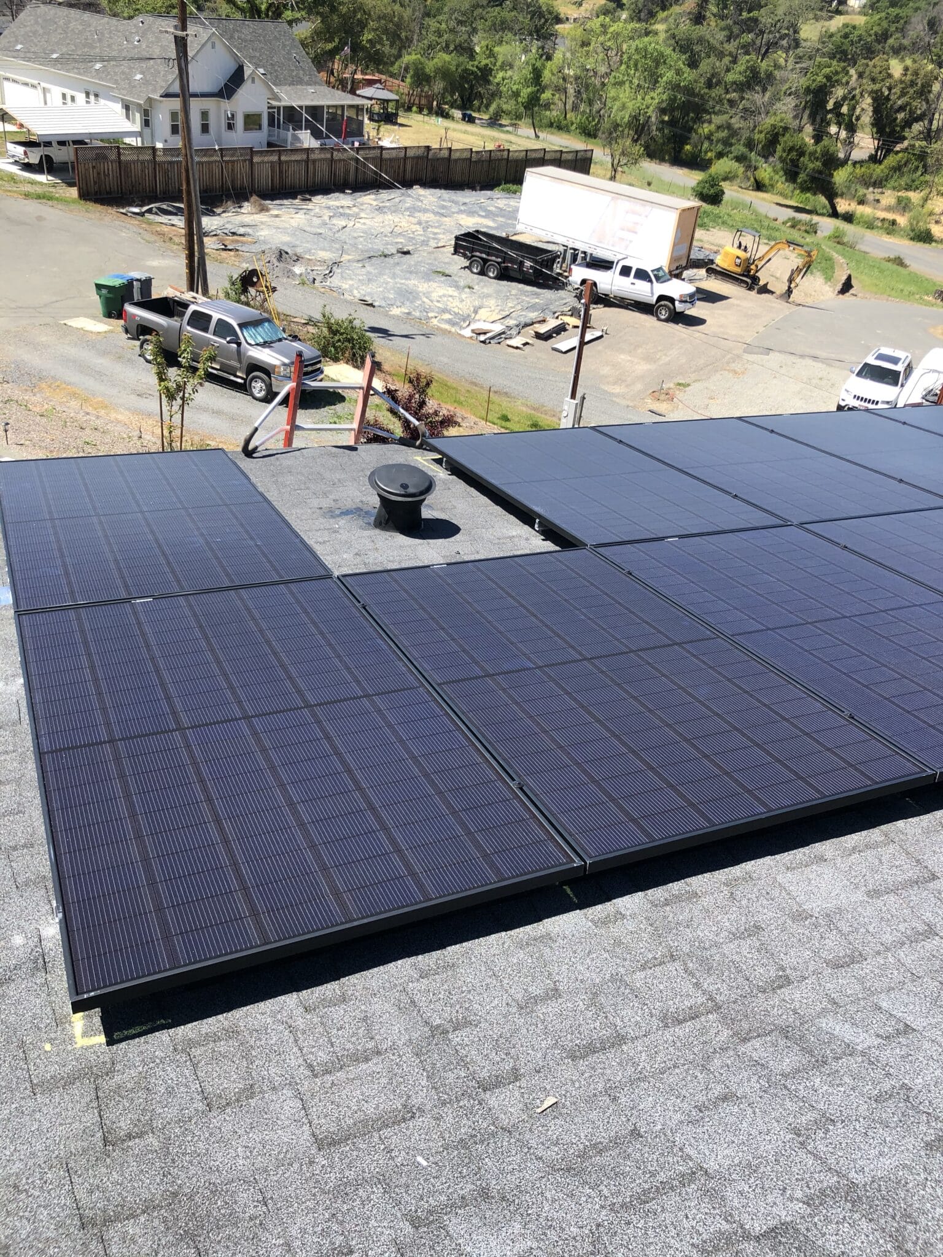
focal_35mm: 28
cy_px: 628
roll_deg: -8.2
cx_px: 472
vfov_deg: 63.4
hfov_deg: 49.7
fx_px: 1017
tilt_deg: -32.8
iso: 20
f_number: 1.8
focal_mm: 4
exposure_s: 1/1000
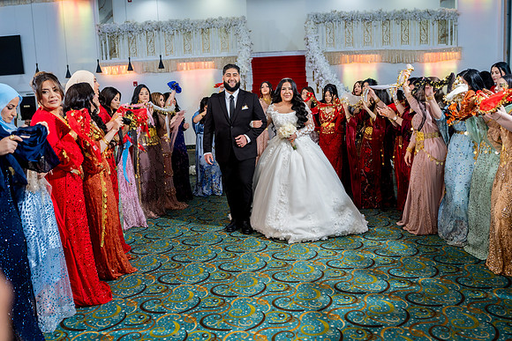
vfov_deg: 46.4
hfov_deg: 65.5
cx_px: 256
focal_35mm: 28
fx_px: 398
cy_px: 170
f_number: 2.8
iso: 800
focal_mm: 28
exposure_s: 1/160
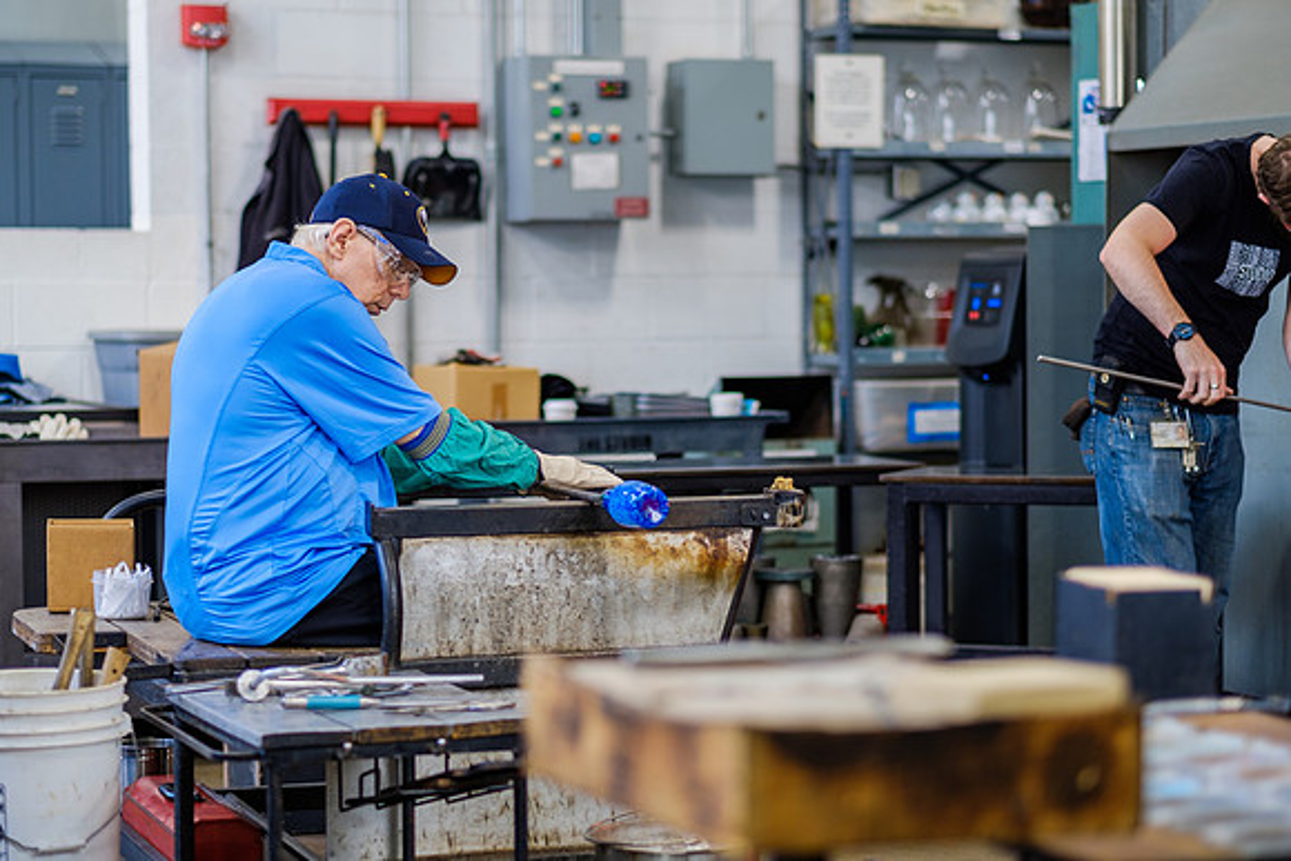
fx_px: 3142
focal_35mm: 88
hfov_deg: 23.2
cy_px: 415
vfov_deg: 15.6
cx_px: 622
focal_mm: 56
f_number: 1.4
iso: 200
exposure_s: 1/125
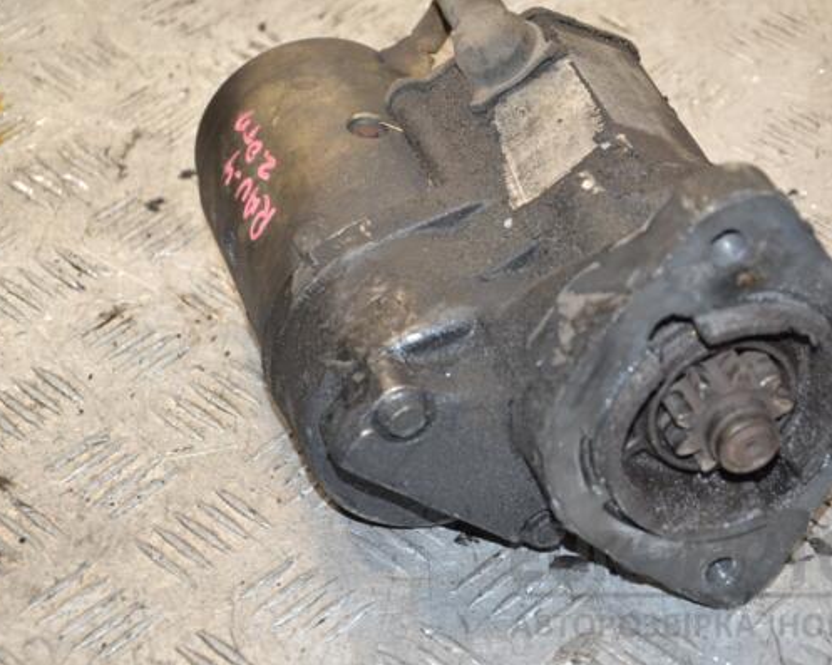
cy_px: 333
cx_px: 479
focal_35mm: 119
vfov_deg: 12.9
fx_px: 2929
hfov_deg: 16.2
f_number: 5.3
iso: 800
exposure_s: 1/160
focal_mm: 70
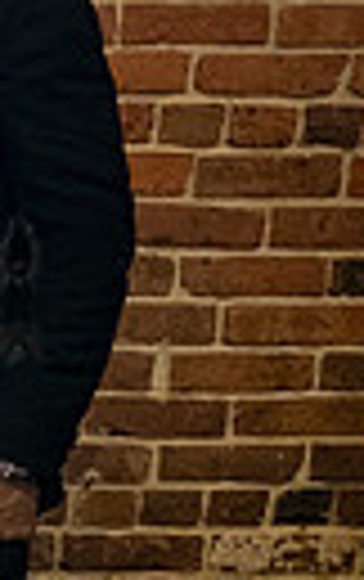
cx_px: -912
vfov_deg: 17.2
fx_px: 1914
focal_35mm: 121
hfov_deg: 8.2
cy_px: 214
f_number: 4.5
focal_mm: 24
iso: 2500
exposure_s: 1/640
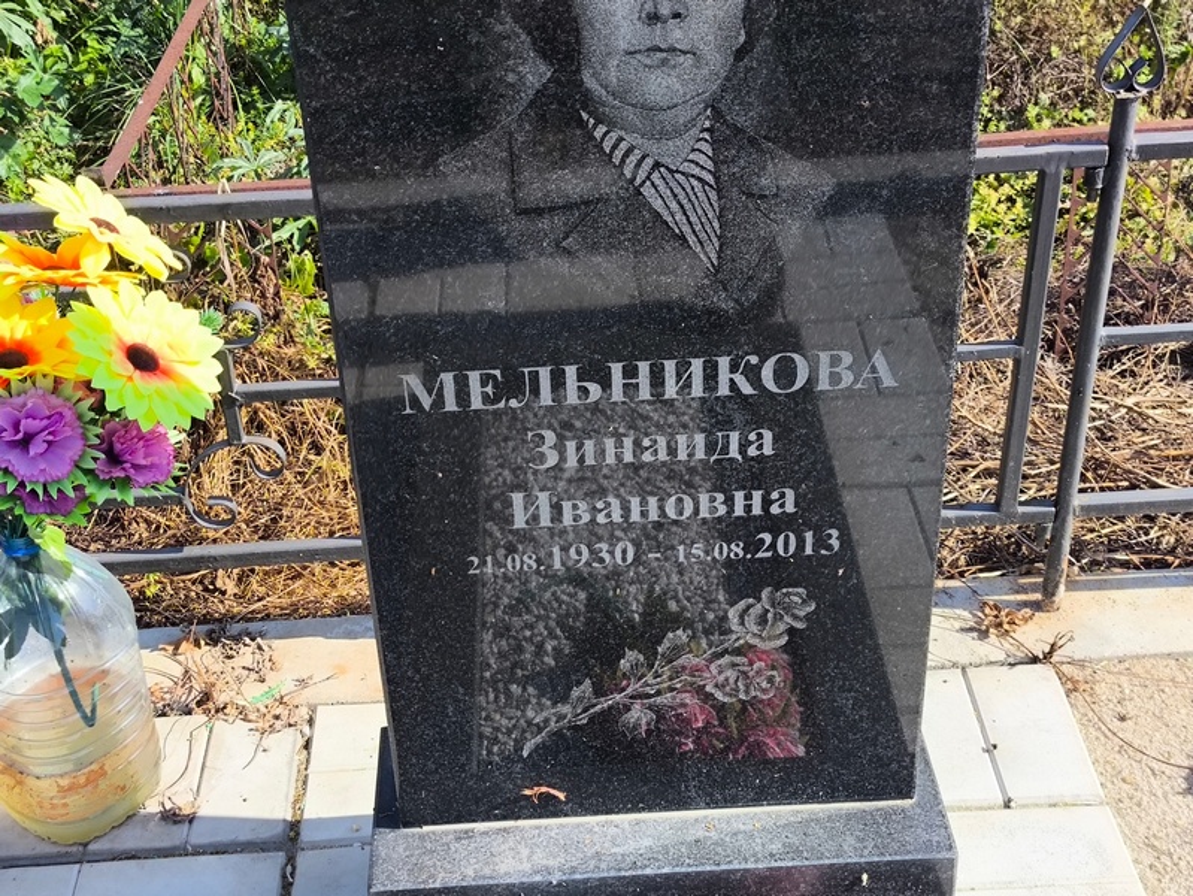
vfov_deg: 29.1
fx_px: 1724
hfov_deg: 38.2
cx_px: 596
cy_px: 448
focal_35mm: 50
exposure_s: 1/1099
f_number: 1.7
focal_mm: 4.71
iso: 50
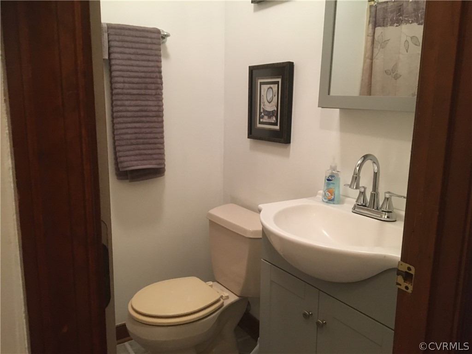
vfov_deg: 48.2
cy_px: 177
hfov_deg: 61.7
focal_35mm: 29
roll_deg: -2.6
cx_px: 236
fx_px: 395
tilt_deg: -11.4
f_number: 2.2
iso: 200
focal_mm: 4.15
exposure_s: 1/20
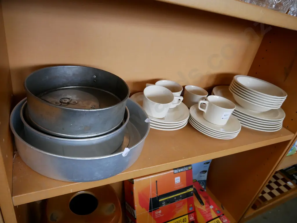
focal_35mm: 24
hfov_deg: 71.6
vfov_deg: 56.8
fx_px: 206
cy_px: 112
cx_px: 148
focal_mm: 12
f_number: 4
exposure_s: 1/60
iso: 640
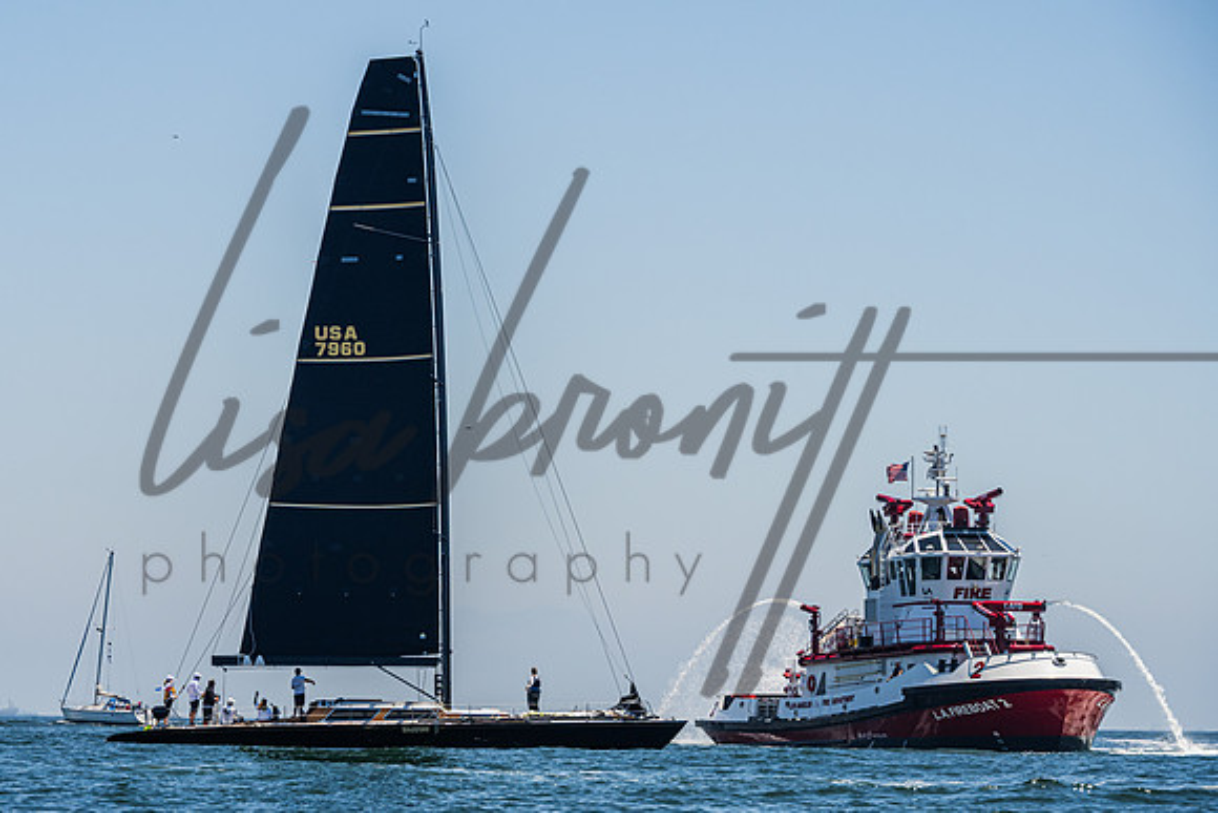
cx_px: 424
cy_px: 439
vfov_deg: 8.8
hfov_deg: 13.1
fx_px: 5291
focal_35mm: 156
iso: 400
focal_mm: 120
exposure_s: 1/1600
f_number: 8
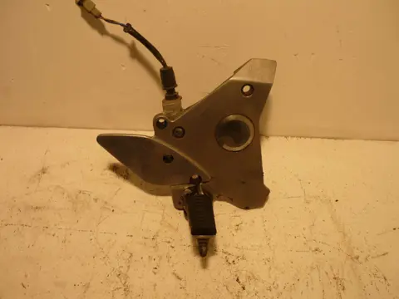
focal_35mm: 33
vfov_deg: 42.9
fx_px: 380
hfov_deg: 55.4
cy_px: 150
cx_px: 200
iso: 80
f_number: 2.8
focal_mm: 5.5
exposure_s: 1/50
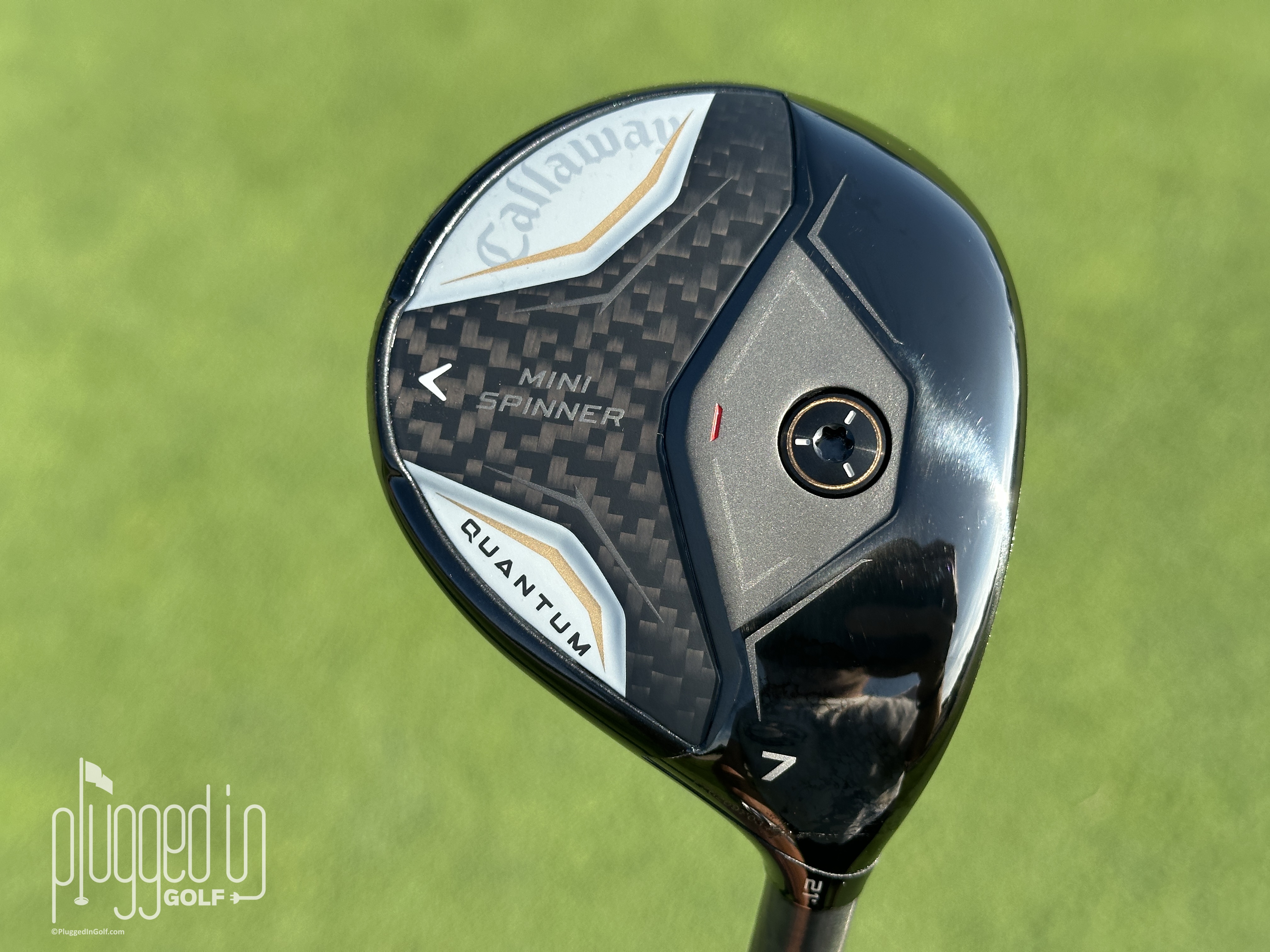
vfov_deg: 30.3
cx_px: 635
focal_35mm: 48
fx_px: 1761
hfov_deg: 39.7
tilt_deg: -48.7
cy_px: 476
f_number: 1.78
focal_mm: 6.86
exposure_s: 1/1085
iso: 64
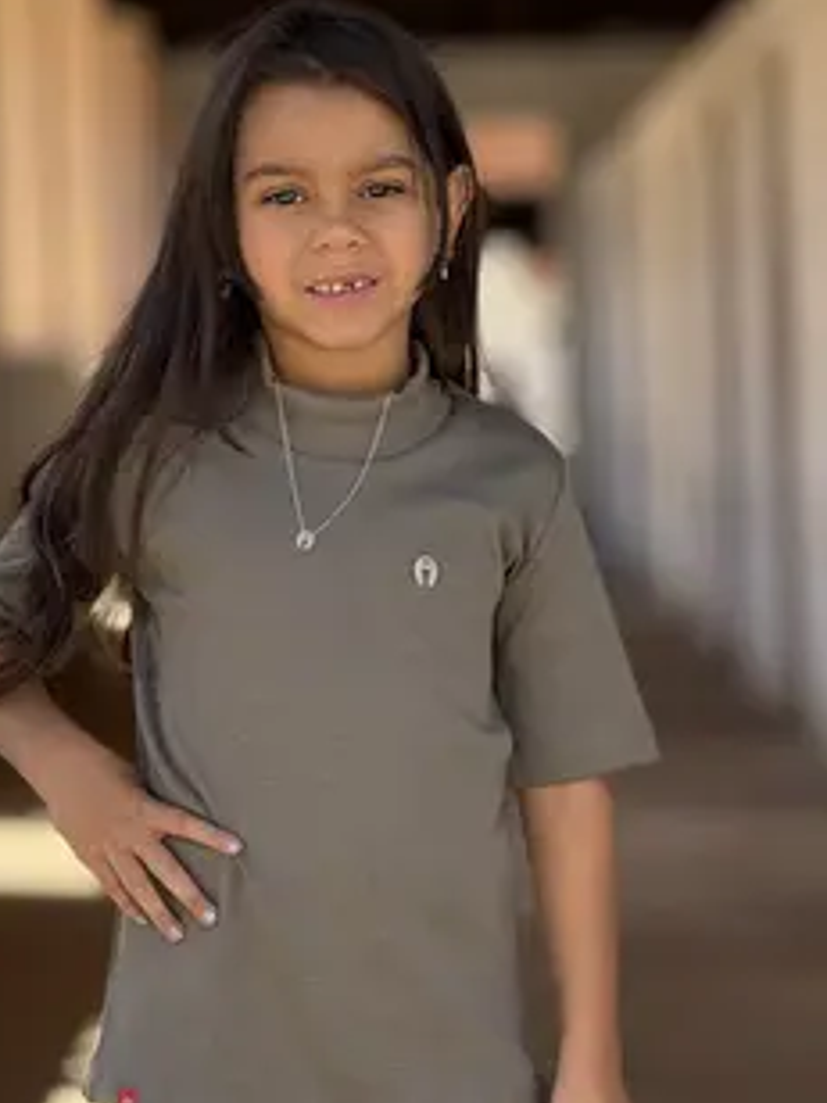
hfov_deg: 9.5
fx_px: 4969
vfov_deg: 12.7
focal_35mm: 156
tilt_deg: -1.5
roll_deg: +1.9
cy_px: 573
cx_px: 311
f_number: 2.8
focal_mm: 15.66
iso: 64
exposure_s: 1/196
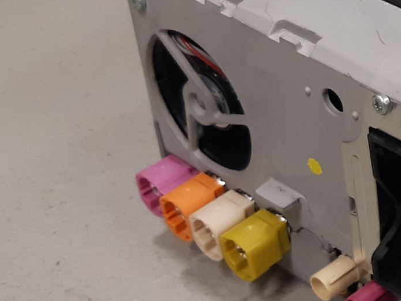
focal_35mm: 77
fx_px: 892
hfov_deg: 21.9
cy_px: 117
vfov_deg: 19.1
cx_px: 569
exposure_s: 1/50
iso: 125
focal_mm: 3.93
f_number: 1.7
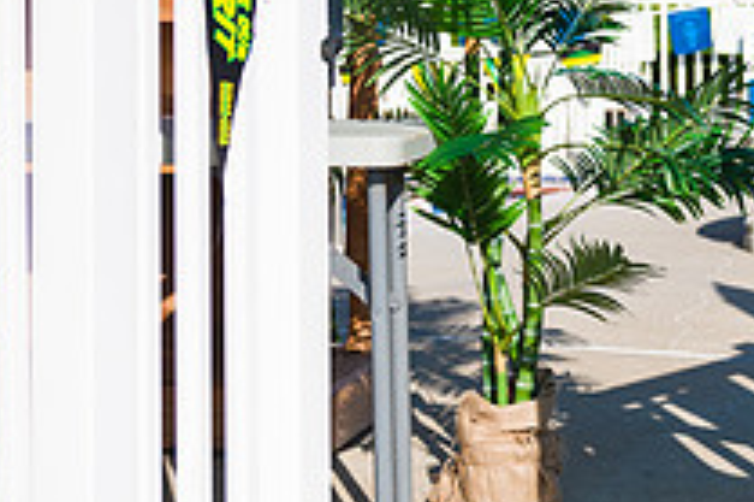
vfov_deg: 15.1
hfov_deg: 22.4
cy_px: 7
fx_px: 1863
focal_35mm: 89
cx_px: 657
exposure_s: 1/4000
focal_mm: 32
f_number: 4
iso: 200
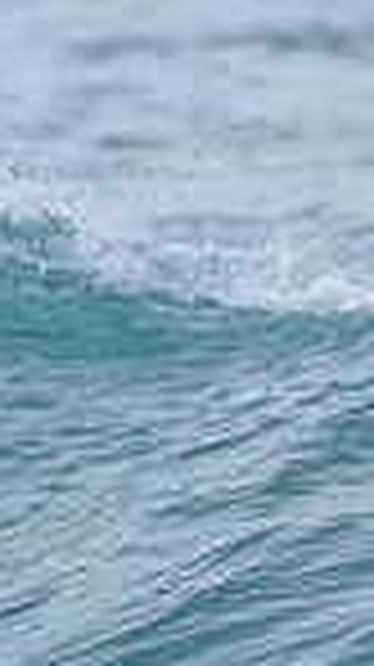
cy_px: 689
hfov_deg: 0.5
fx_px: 44600
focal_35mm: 2524
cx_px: 858
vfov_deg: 0.9
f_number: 5.6
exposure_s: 1/2000
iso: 160
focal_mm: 500
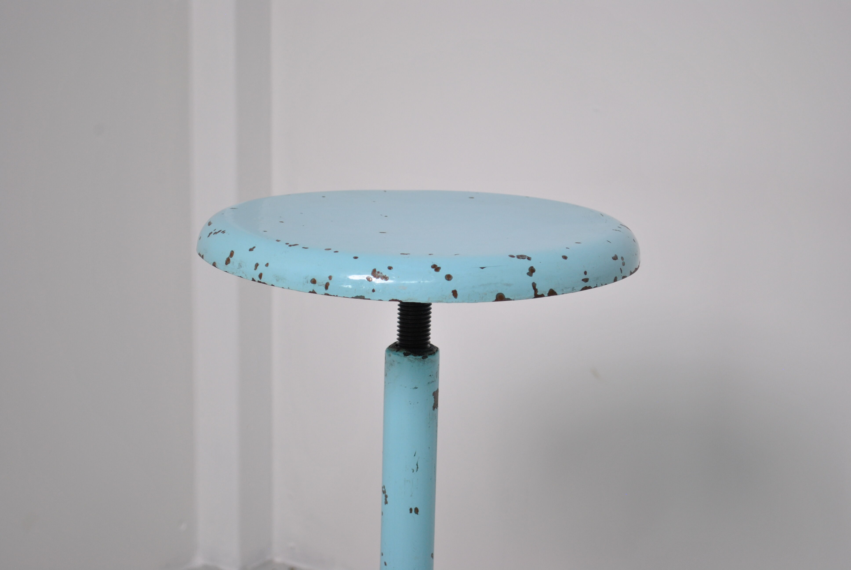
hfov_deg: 24.6
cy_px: 285
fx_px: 1953
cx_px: 426
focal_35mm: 82
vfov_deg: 16.6
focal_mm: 55
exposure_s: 1/30
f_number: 5.6
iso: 320
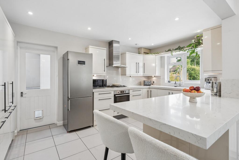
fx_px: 113
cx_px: 120
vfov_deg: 70.5
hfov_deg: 93.3
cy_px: 80
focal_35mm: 17
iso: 640
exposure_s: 1/25
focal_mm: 17
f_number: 8
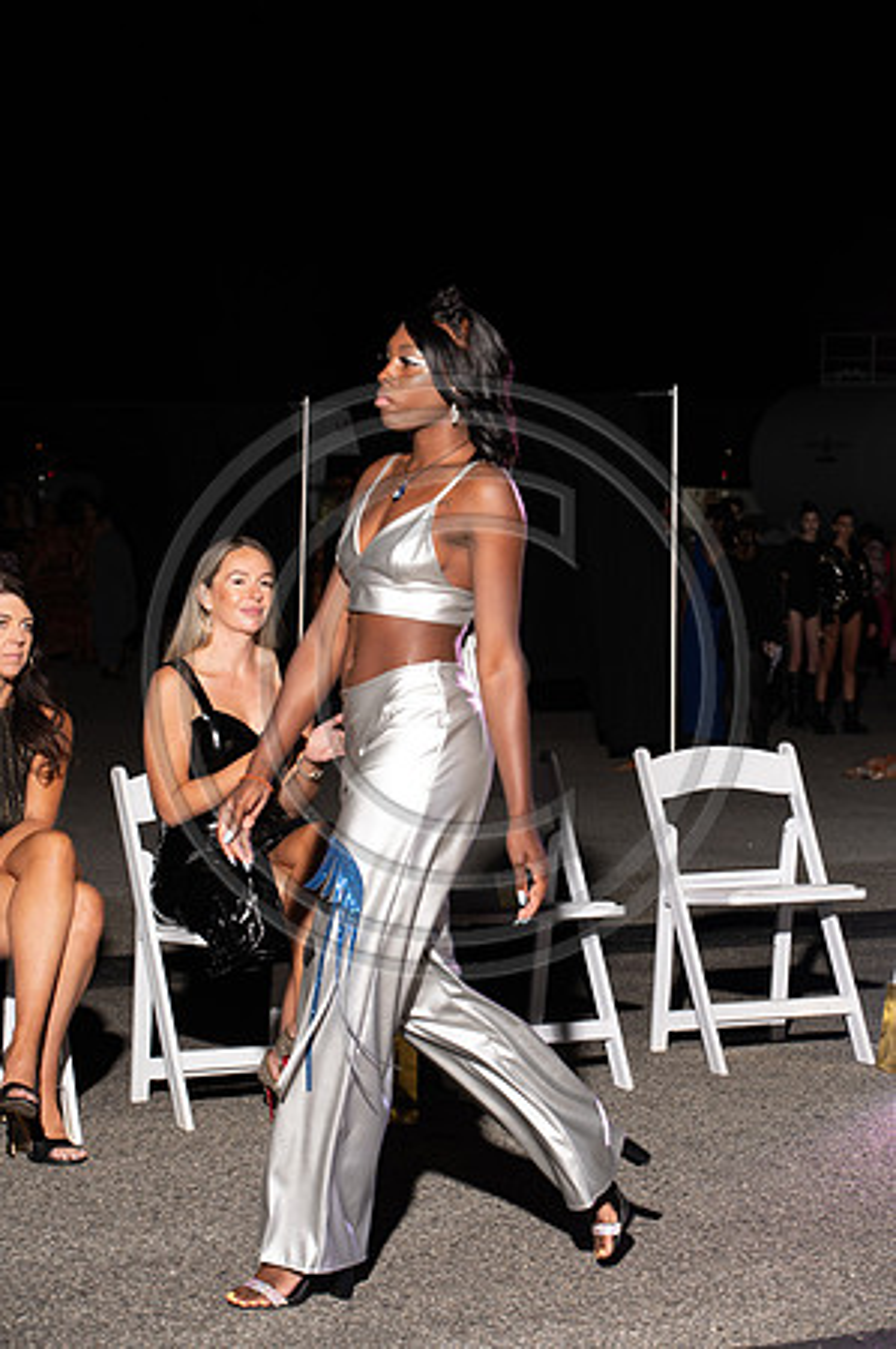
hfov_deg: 14.8
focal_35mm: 92
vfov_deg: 22.2
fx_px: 3442
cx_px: 448
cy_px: 674
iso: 1000
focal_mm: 92
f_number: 6.3
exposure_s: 1/200
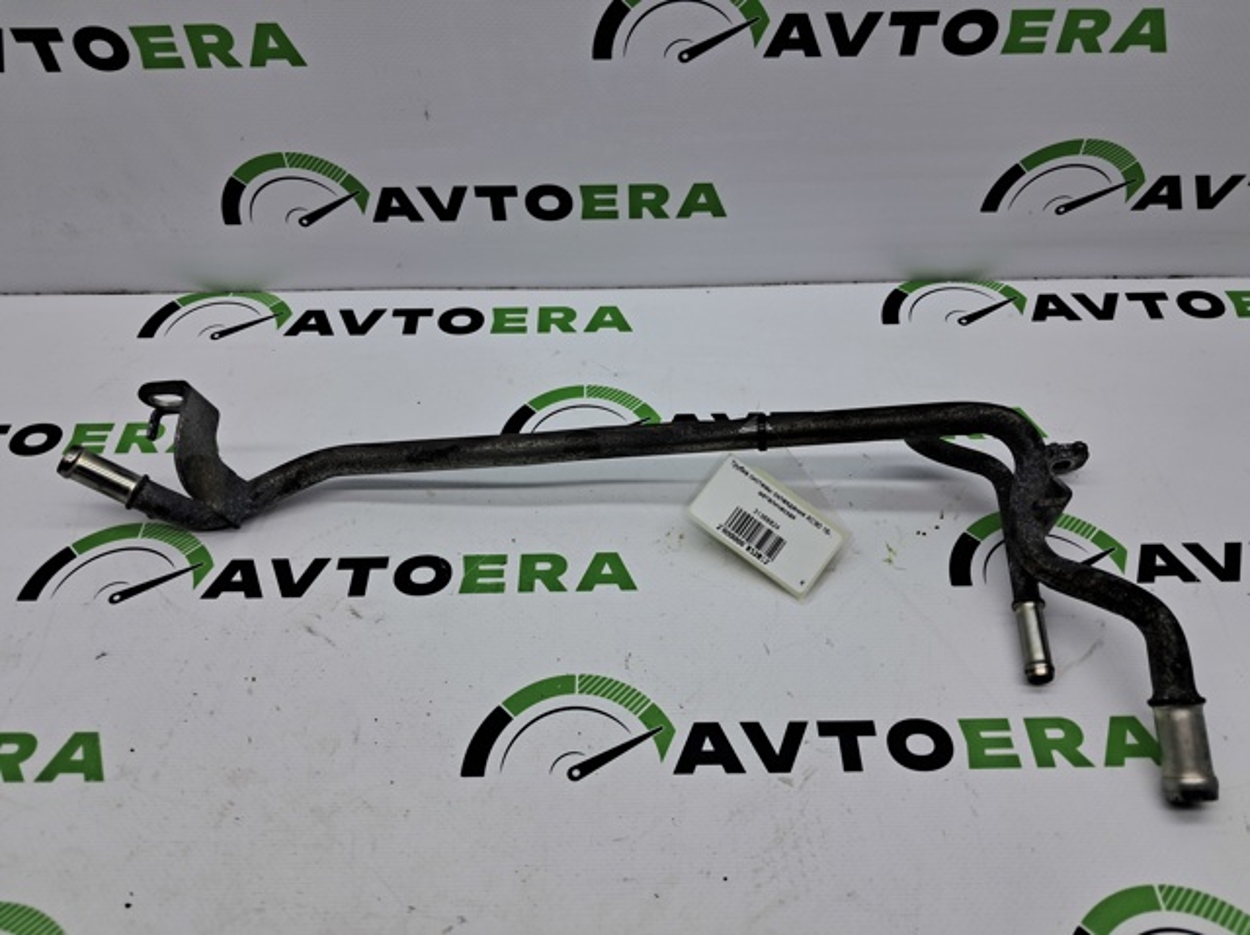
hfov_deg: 65.4
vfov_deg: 51.3
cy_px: 468
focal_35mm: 27
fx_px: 974
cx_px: 625
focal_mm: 4
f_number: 1.8
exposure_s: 1/100
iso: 50
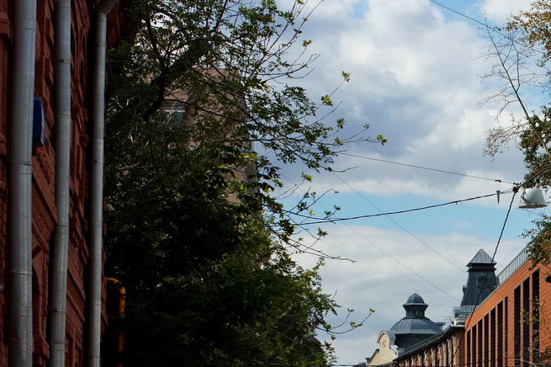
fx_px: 2209
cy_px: 452
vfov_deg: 9.4
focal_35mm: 144
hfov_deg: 13.8
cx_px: 651
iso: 100
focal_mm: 35
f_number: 6.3
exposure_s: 1/500
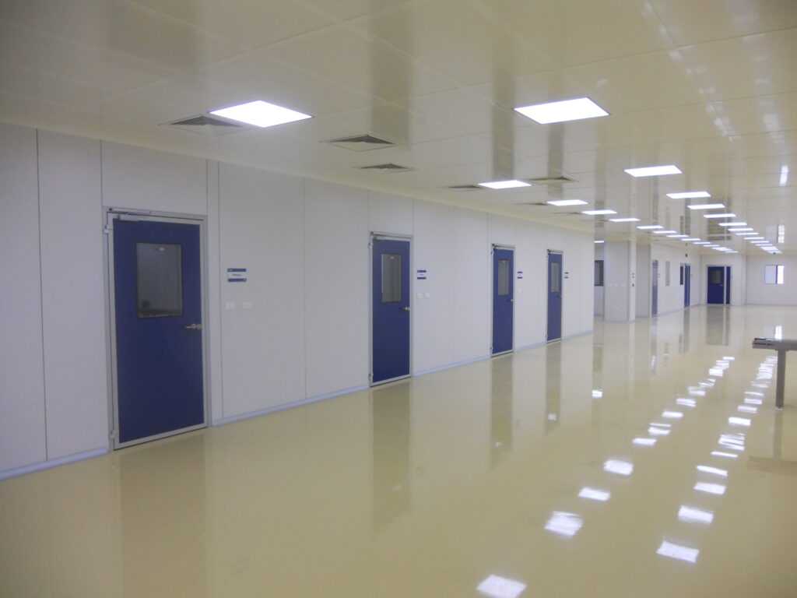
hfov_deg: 65.3
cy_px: 299
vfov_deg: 51.4
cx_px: 398
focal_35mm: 27
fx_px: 622
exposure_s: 1/30
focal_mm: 4.9
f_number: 3.2
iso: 125
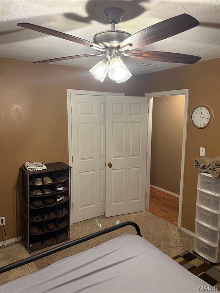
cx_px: 110
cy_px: 146
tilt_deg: -8.0
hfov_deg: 53.1
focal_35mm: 26
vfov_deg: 67.3
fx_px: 220
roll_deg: +0.1
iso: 250
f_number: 1.6
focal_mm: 5.96
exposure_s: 1/60
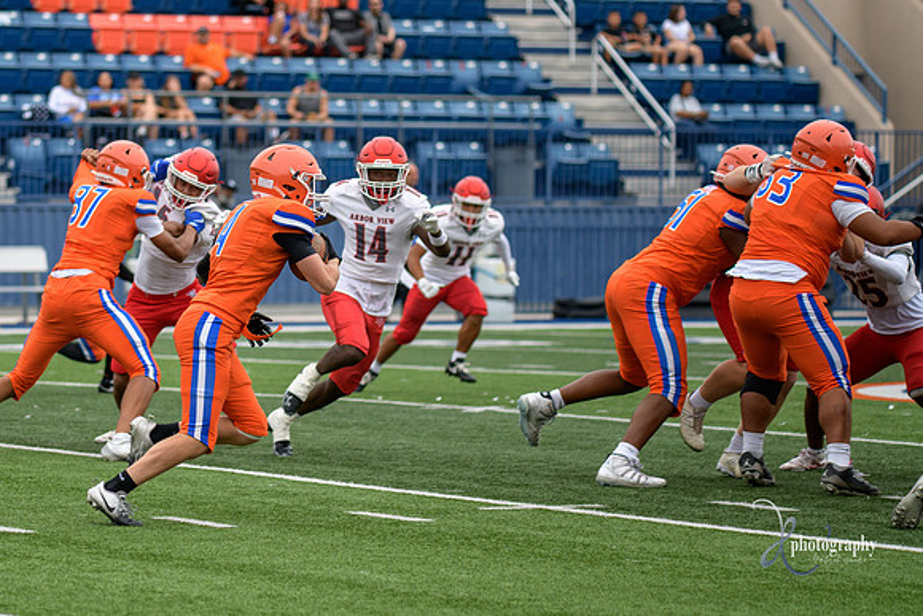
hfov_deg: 10.1
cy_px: 308
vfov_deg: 6.8
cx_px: 144
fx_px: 5196
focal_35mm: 203
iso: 250
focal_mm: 120
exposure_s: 1/1250
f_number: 2.8
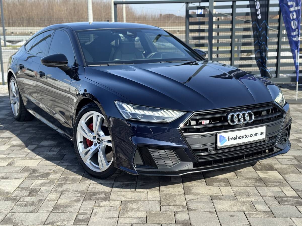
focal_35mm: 48
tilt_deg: -12.2
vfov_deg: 30.3
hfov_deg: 39.7
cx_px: 151
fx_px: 419
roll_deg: +1.0
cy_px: 113
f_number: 1.78
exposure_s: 1/1770
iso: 64
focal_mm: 6.76
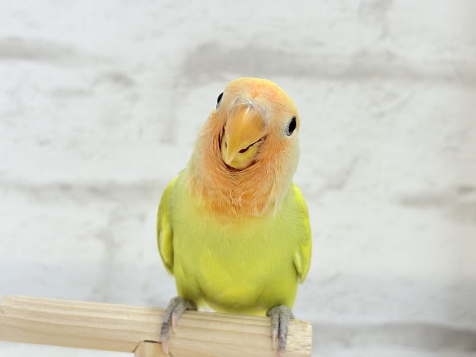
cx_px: 238
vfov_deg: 28.0
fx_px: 715
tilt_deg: -3.0
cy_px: 178
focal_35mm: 52
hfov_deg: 36.8
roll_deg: -1.3
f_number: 1.6
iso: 32
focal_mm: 5.96
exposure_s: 1/50
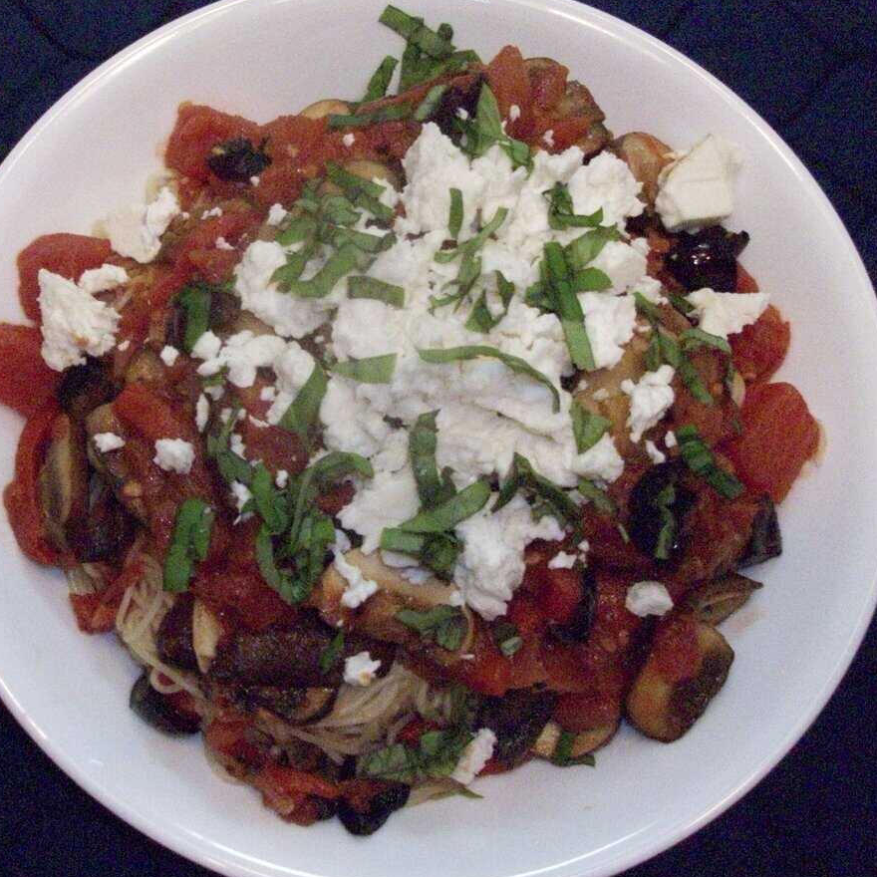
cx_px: 363
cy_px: 438
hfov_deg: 40.8
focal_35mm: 41
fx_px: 1175
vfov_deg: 40.9
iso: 800
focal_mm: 5.7
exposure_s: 1/128
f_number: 2.8
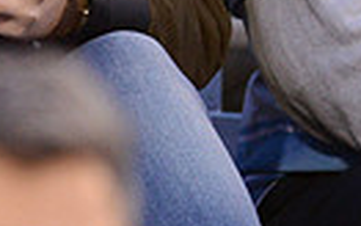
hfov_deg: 1.6
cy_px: -282
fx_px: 13317
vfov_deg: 1.0
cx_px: -347
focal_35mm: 1353
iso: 2200
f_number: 2.8
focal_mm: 300
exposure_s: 1/400
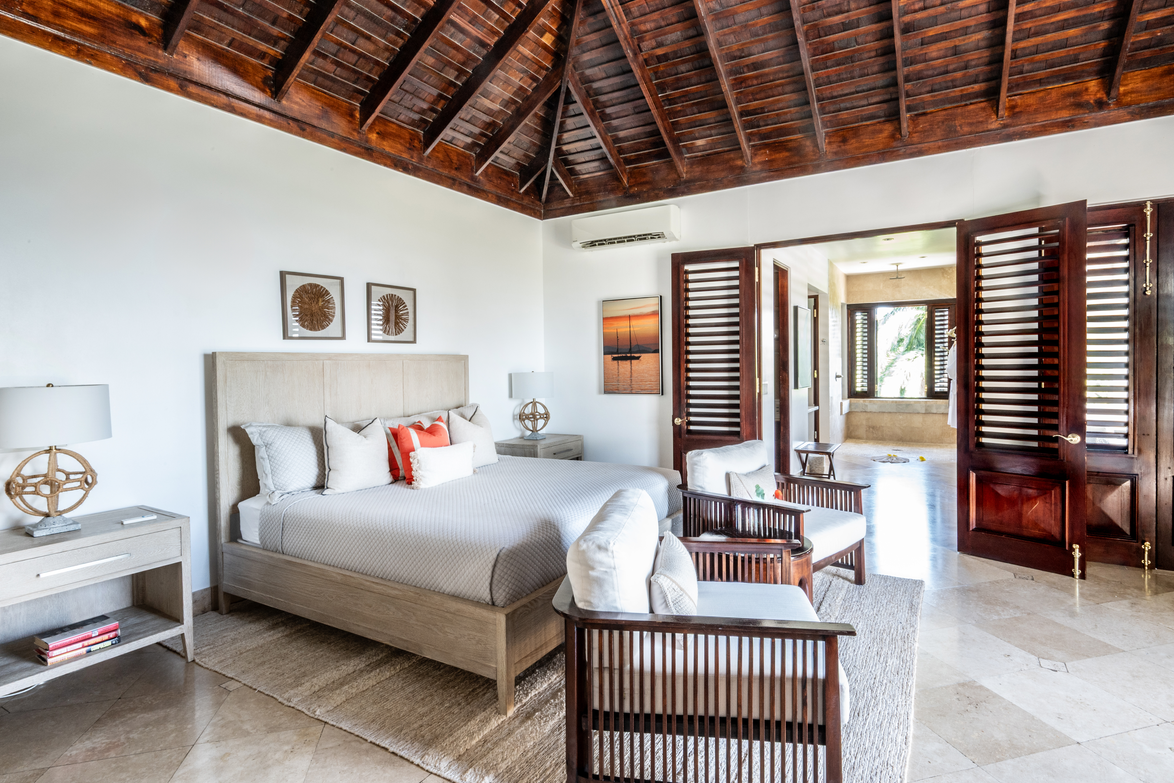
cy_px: 377
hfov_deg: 90.0
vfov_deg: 67.4
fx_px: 587
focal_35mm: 18
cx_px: 609
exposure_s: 1/1.25
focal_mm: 17
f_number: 22
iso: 640
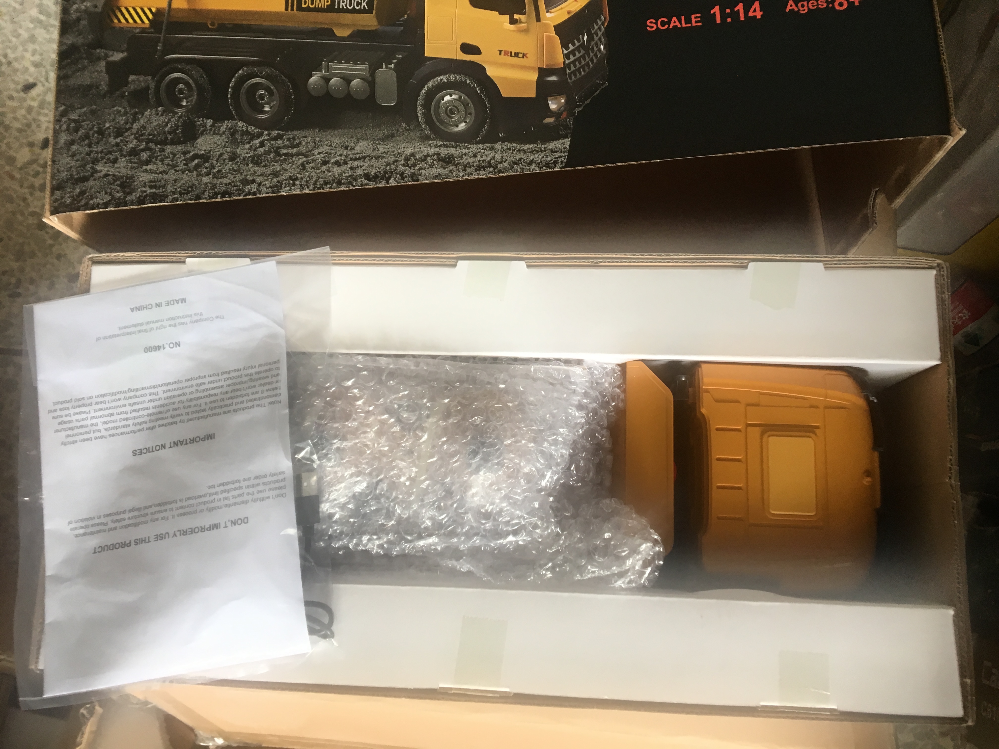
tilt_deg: -76.0
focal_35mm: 29
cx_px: 500
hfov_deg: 61.7
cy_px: 374
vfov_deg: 48.2
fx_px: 837
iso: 40
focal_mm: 4.15
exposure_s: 1/33
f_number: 2.2
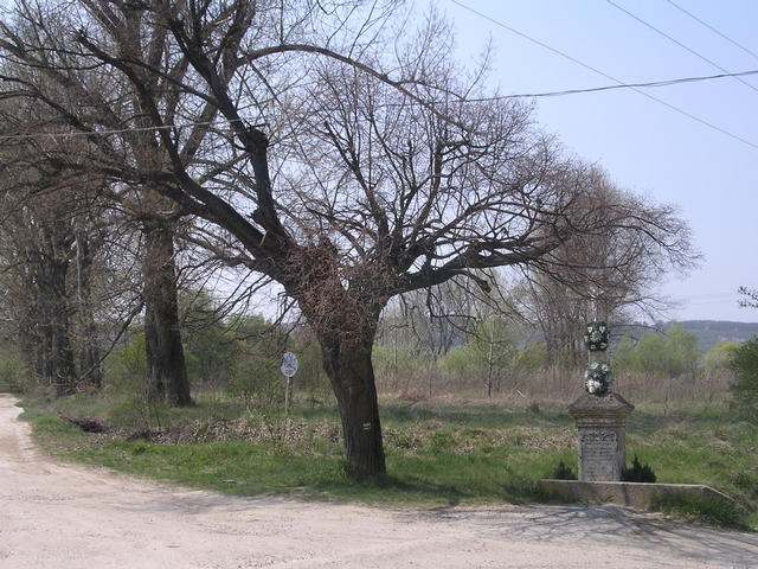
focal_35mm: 53
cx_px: 379
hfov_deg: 36.2
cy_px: 284
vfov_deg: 27.5
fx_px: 1161
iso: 100
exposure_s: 1/208
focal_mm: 8
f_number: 6.4
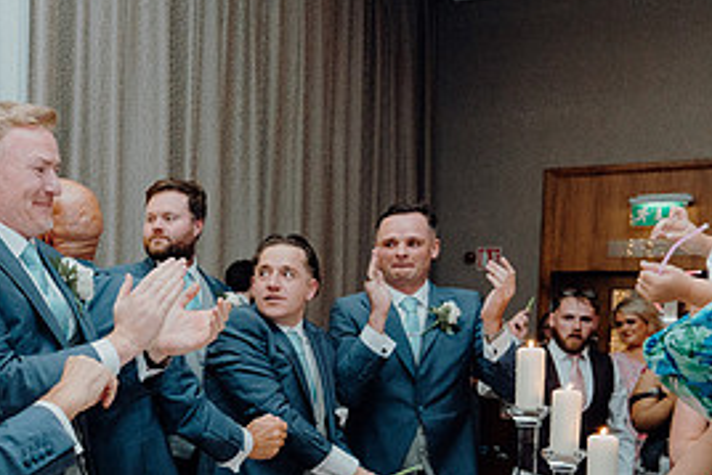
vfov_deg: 25.7
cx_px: 37
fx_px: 1029
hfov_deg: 35.3
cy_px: 365
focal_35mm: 52
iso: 2500
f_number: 3.5
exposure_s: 1/160
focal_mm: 24
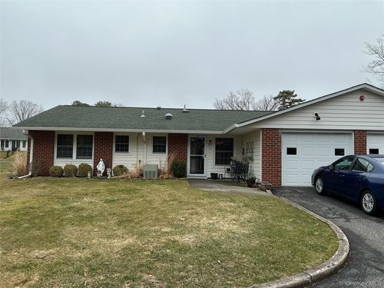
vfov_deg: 48.2
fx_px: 322
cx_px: 192
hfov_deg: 61.7
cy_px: 144
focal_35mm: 29
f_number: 1.8
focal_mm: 3
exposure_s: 1/599
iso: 25
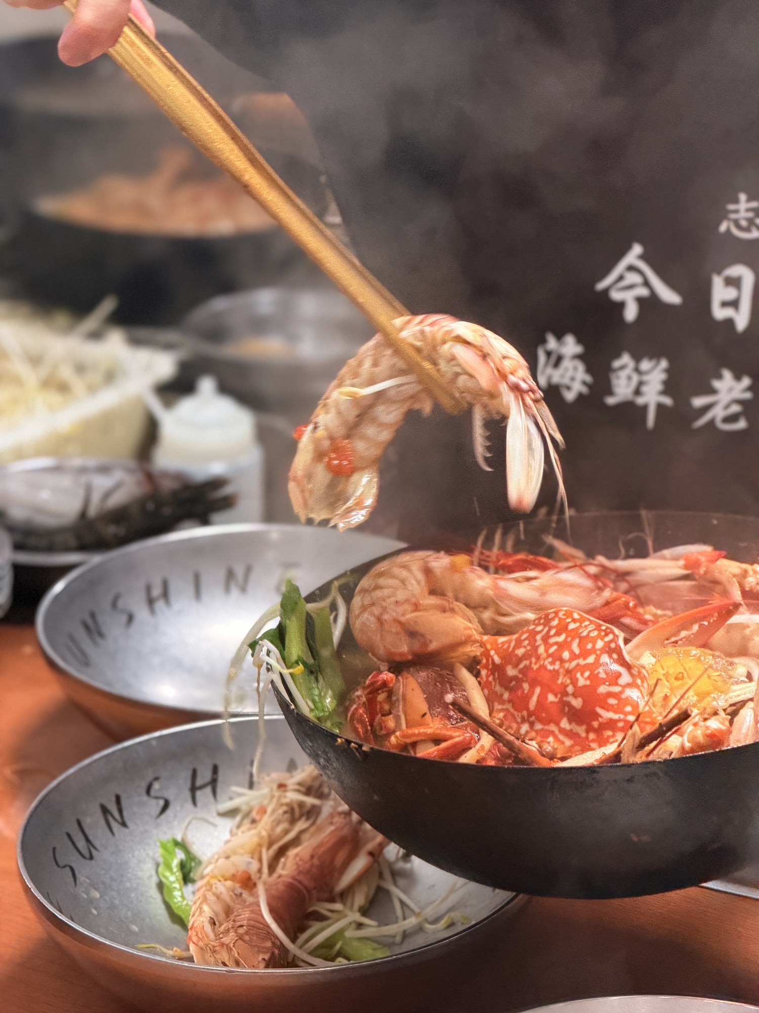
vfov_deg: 19.6
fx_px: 2924
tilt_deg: -22.5
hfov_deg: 14.8
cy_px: 506
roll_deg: -0.2
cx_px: 380
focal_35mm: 100
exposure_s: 1/86
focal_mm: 16.89
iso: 500
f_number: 2.8
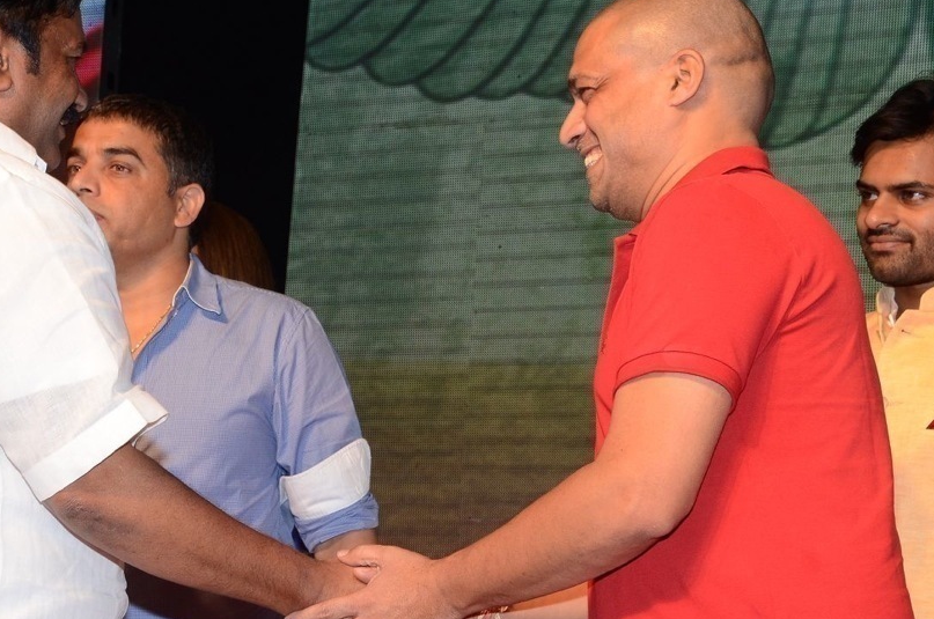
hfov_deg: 17.6
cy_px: 335
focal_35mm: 116
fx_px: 3004
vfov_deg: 11.8
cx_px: 331
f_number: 6.3
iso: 640
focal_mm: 52
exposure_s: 1/125
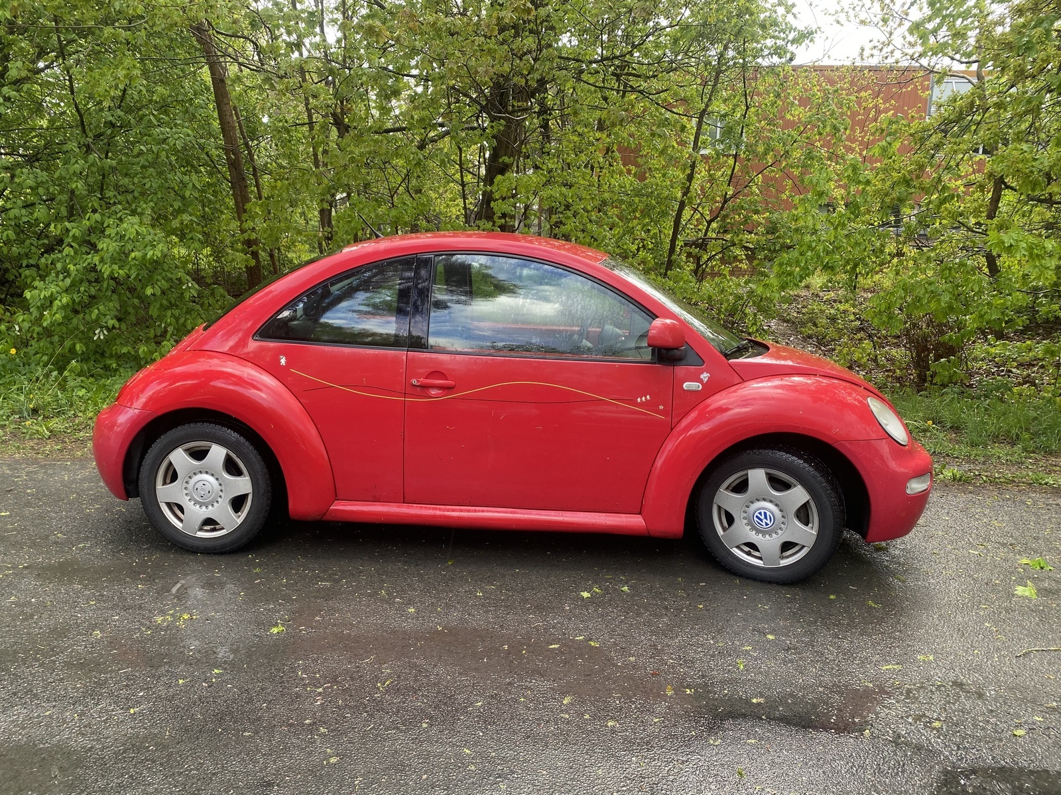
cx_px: 530
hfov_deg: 67.3
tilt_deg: -11.9
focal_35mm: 26
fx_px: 797
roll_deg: -0.7
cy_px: 398
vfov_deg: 53.1
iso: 50
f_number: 1.8
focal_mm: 4.25
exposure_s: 1/121
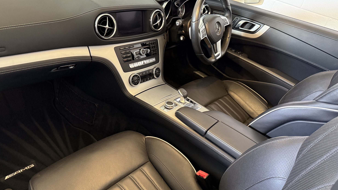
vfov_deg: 42.9
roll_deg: -12.4
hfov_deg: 69.8
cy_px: 91
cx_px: 164
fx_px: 242
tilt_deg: -30.4
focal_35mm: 27
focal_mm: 6.76
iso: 800
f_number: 1.78
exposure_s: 1/59
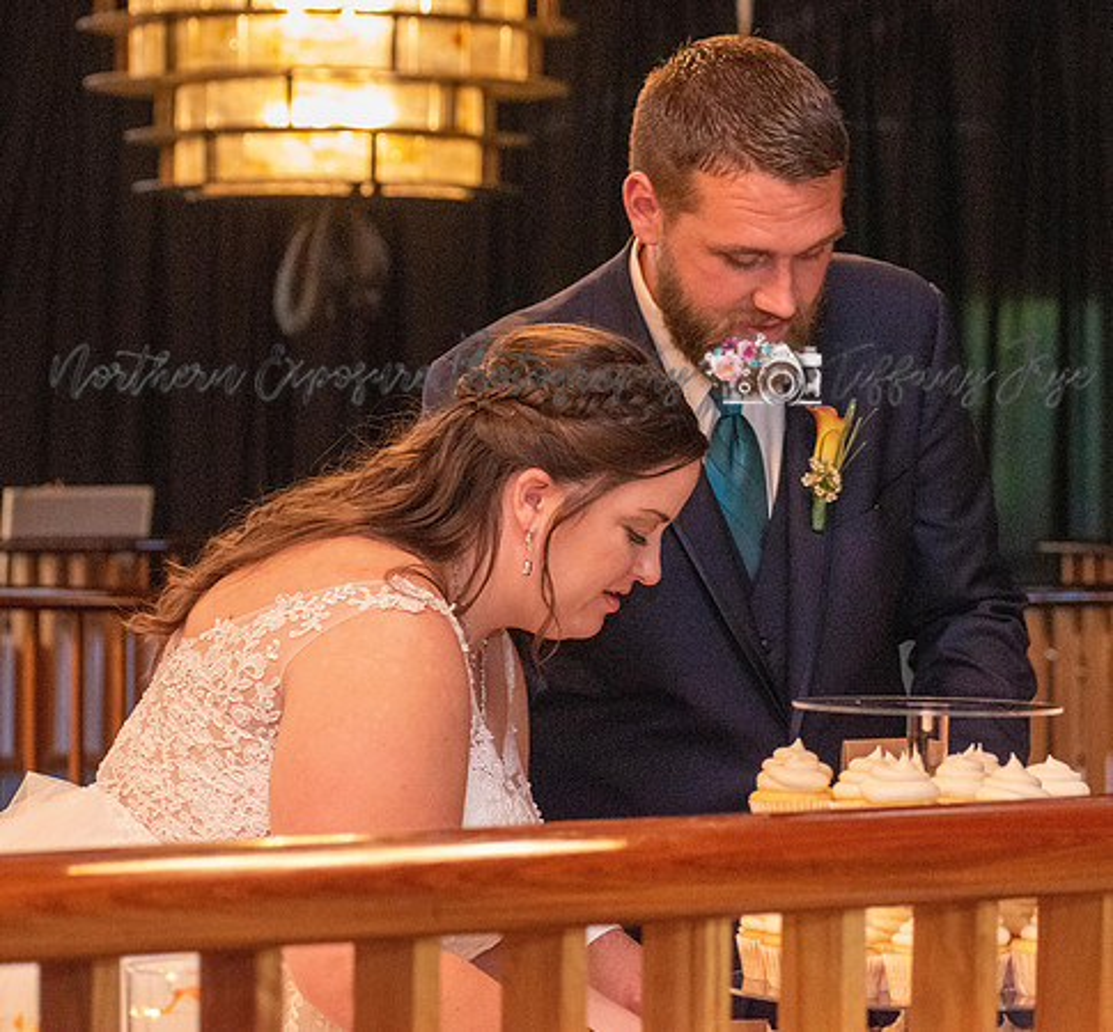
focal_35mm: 136
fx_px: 4781
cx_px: 611
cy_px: 486
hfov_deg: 13.3
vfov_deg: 12.3
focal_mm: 70
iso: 5000
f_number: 4.5
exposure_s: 1/60
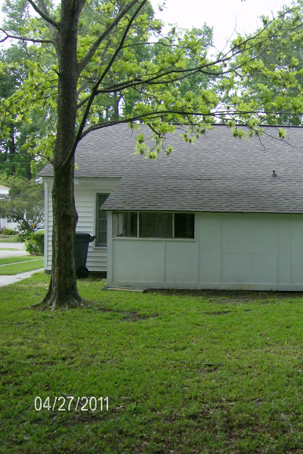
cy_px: 224
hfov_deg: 25.1
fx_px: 644
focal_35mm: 51
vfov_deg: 38.9
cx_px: 306
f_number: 4.7
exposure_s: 1/229
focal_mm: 6
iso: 100
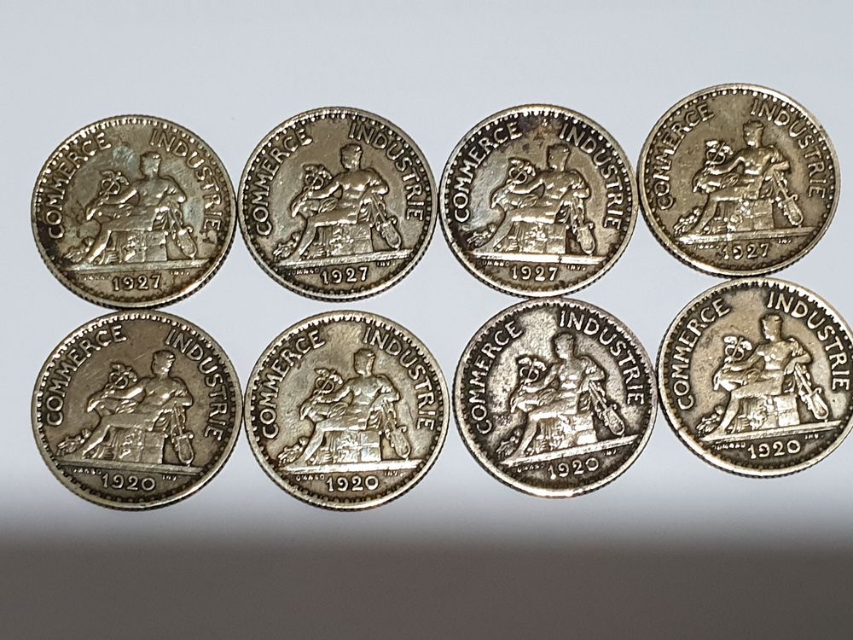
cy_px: 320
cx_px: 426
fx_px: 641
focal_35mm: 26
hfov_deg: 67.3
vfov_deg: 53.1
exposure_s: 1/50
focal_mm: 4.3
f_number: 2.4
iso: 320
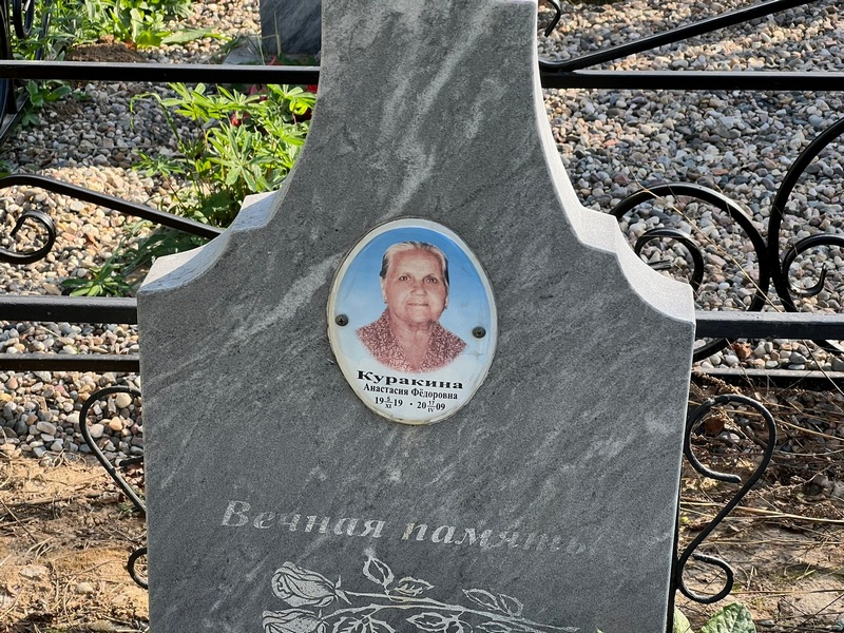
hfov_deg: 25.3
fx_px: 1877
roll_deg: -1.1
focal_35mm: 77
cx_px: 422
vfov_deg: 19.1
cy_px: 316
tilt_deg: -29.1
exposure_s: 1/135
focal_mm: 9
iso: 32
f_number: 2.8
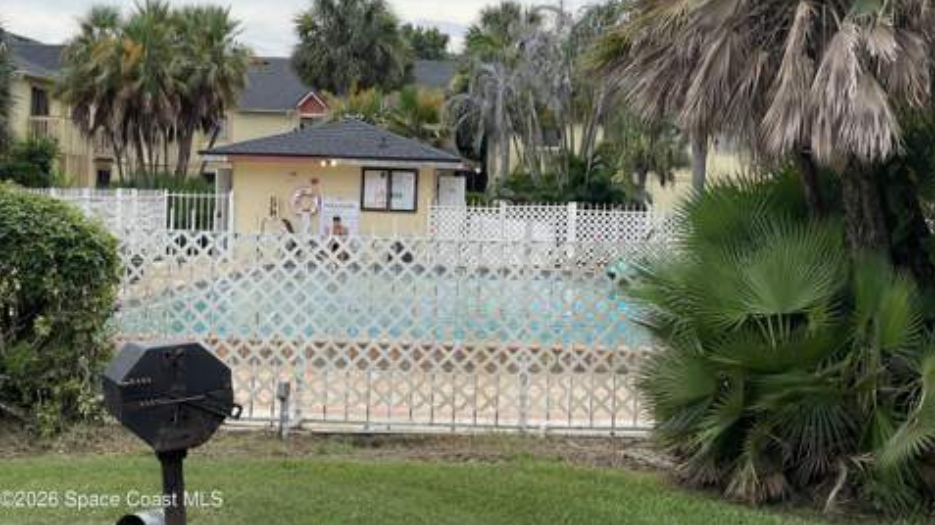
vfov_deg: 21.0
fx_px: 1413
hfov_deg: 36.6
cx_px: 468
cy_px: 177
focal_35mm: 57
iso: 25
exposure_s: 1/1089
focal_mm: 6
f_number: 2
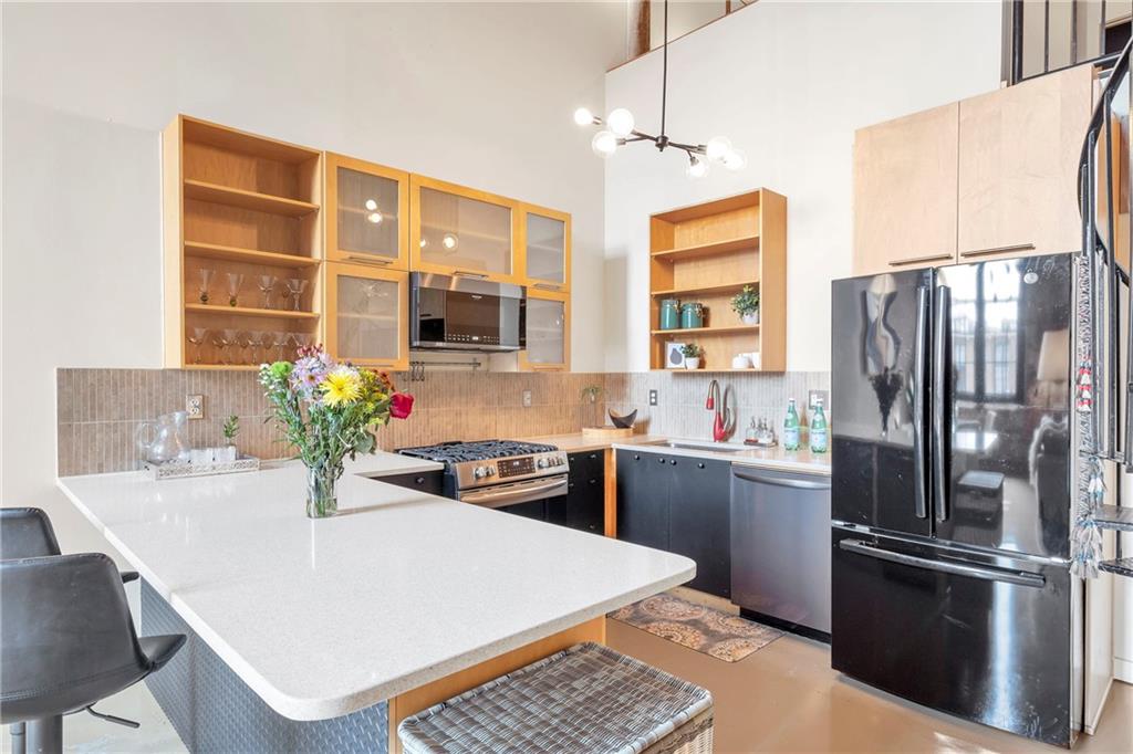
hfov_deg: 86.9
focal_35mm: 19
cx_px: 566
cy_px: 377
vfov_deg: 64.5
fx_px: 598
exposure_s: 1/5
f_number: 8
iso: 400
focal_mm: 19
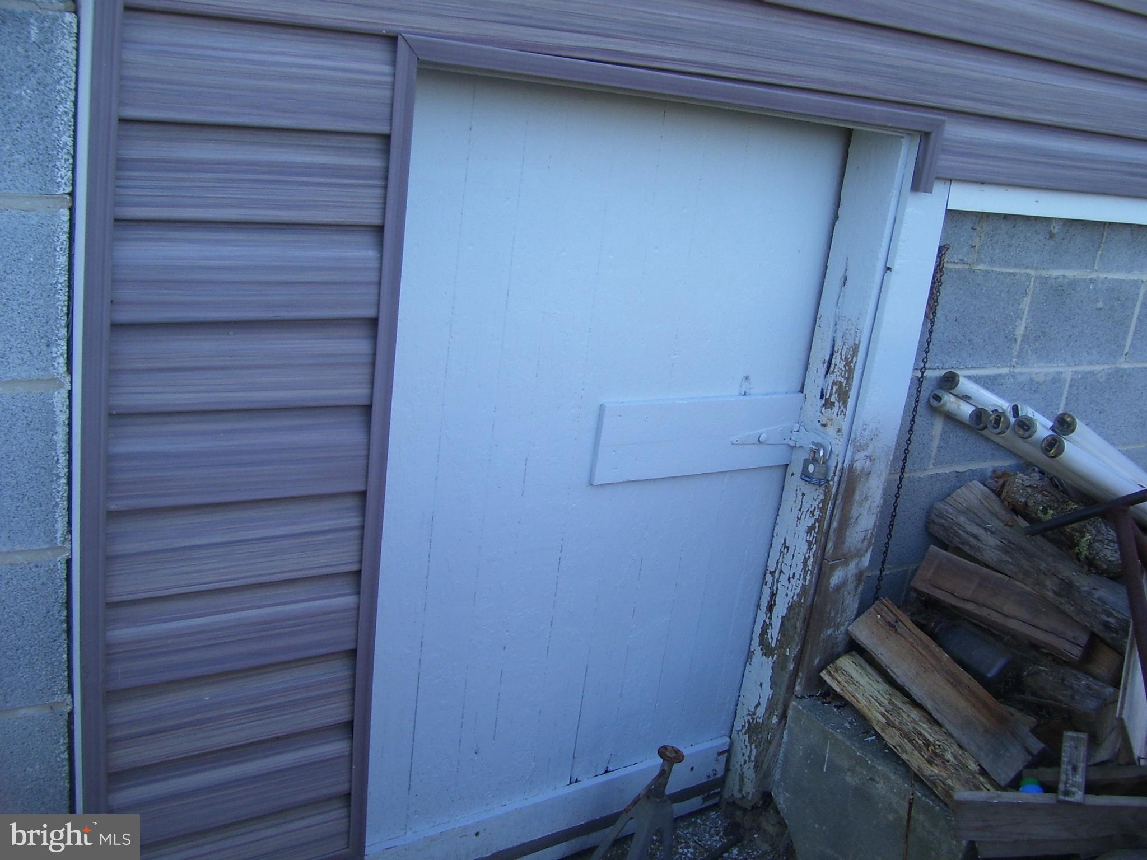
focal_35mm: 36
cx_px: 574
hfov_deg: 51.4
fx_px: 1193
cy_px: 430
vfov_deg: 39.7
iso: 80
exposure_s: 1/180
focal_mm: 6
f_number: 2.7
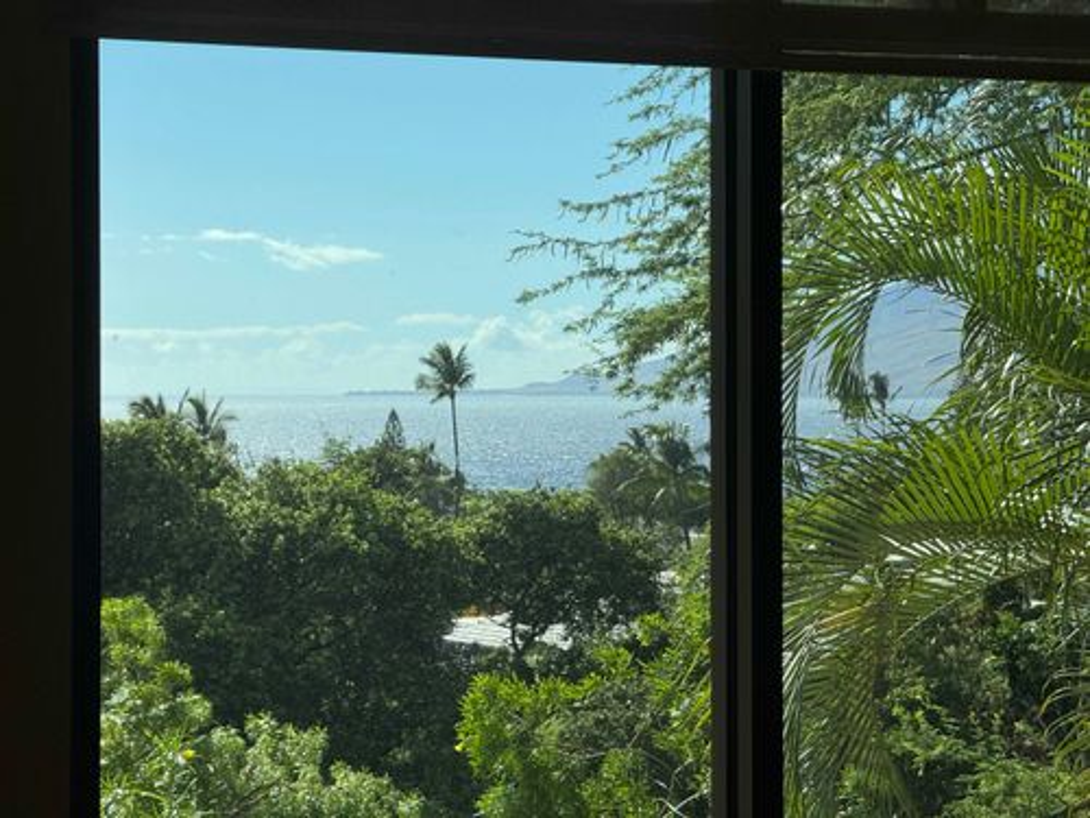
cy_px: 409
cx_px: 545
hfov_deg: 16.4
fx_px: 3779
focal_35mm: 120
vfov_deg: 12.3
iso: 50
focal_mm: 15.66
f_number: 2.8
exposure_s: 1/1866
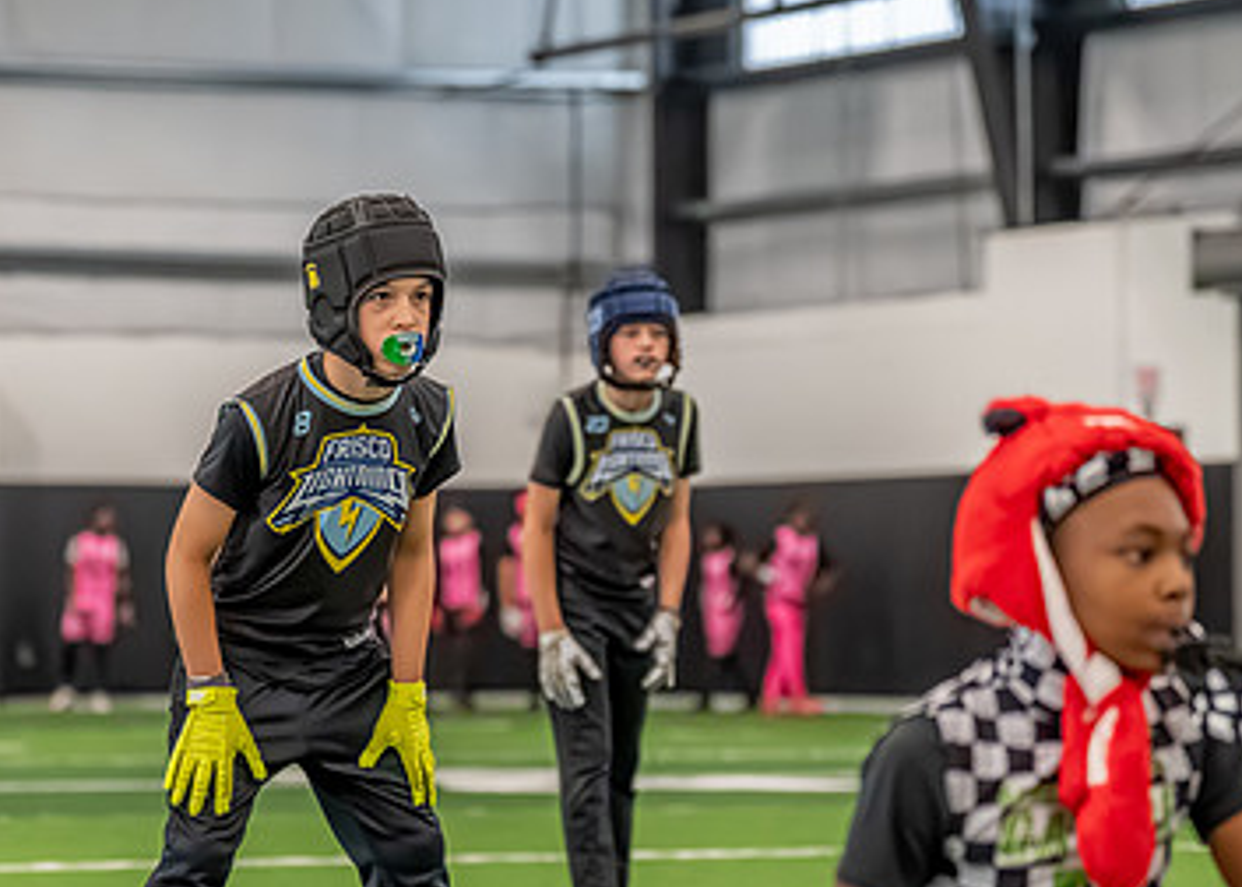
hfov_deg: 11.1
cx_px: 430
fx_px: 6383
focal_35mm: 181
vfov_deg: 7.9
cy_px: 578
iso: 6400
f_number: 2.8
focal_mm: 88
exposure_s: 1/1000
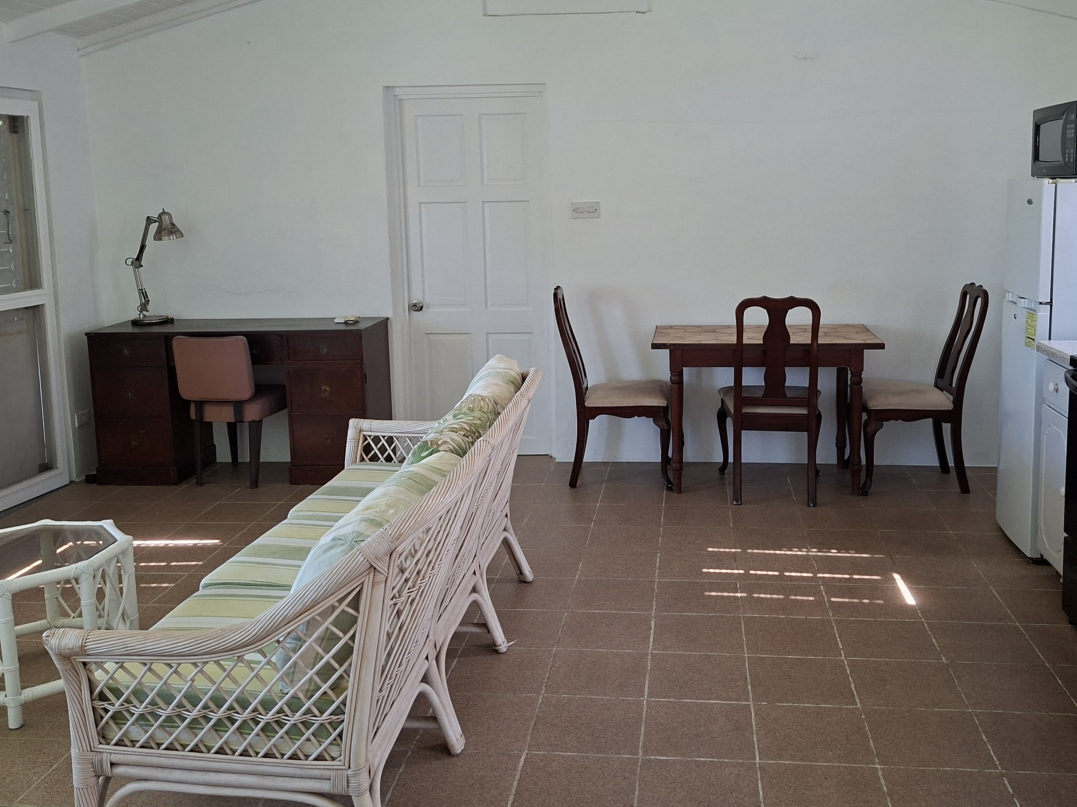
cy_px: 305
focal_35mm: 32
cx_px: 612
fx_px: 996
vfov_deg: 43.8
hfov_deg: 56.6
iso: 250
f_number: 1.8
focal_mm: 5.54
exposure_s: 1/60
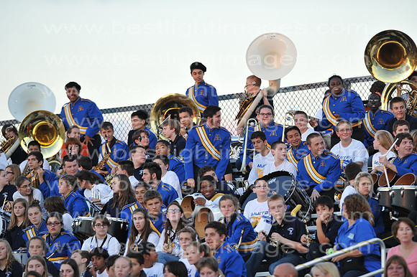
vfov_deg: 4.6
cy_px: 138
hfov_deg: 6.9
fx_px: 3473
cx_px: 208
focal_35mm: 300
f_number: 4
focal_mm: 300
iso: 800
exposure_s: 1/320
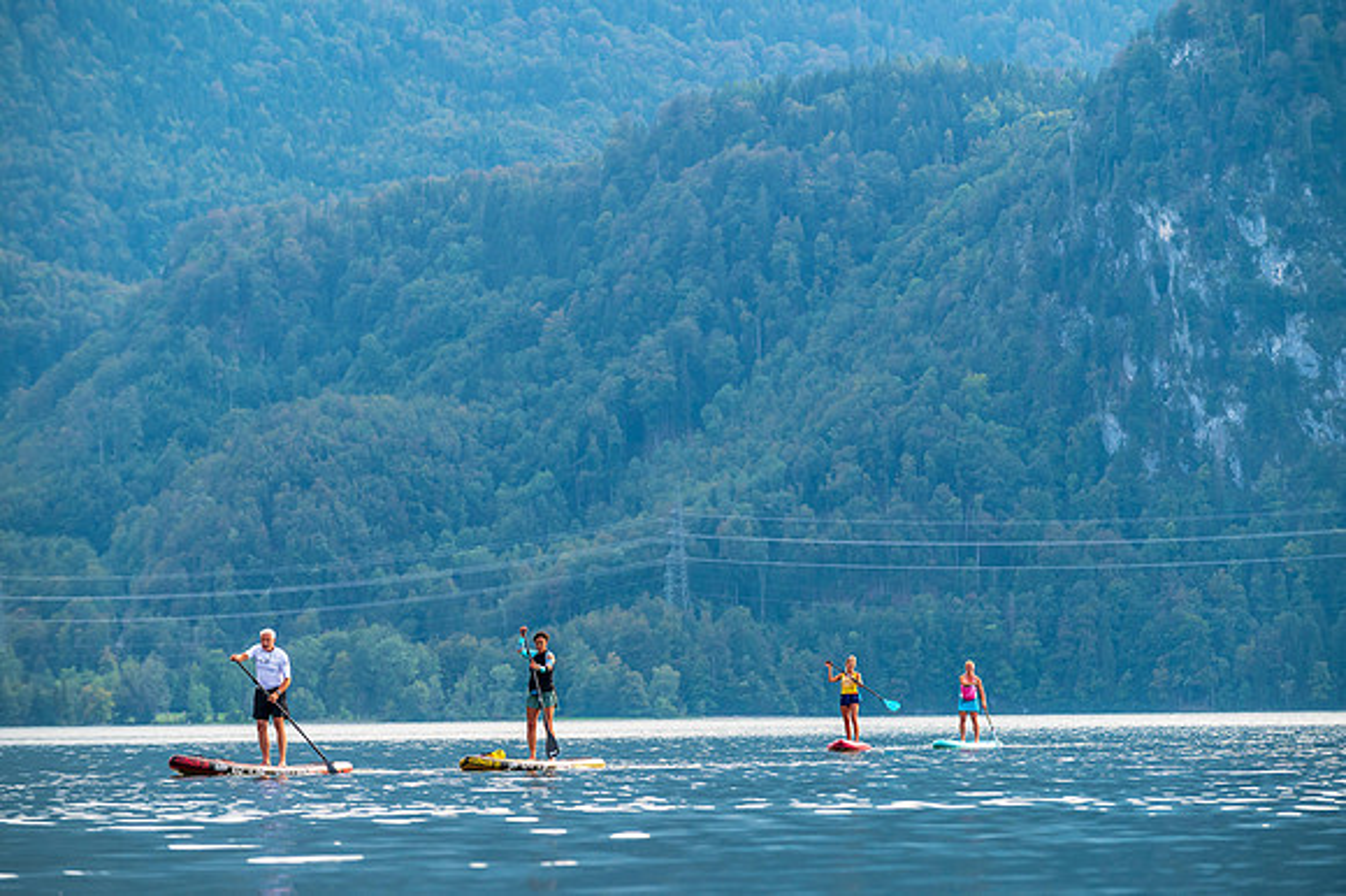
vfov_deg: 6.9
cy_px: 448
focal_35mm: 200
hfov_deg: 10.3
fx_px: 7473
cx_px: 673
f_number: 6.3
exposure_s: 1/500
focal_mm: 200
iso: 400
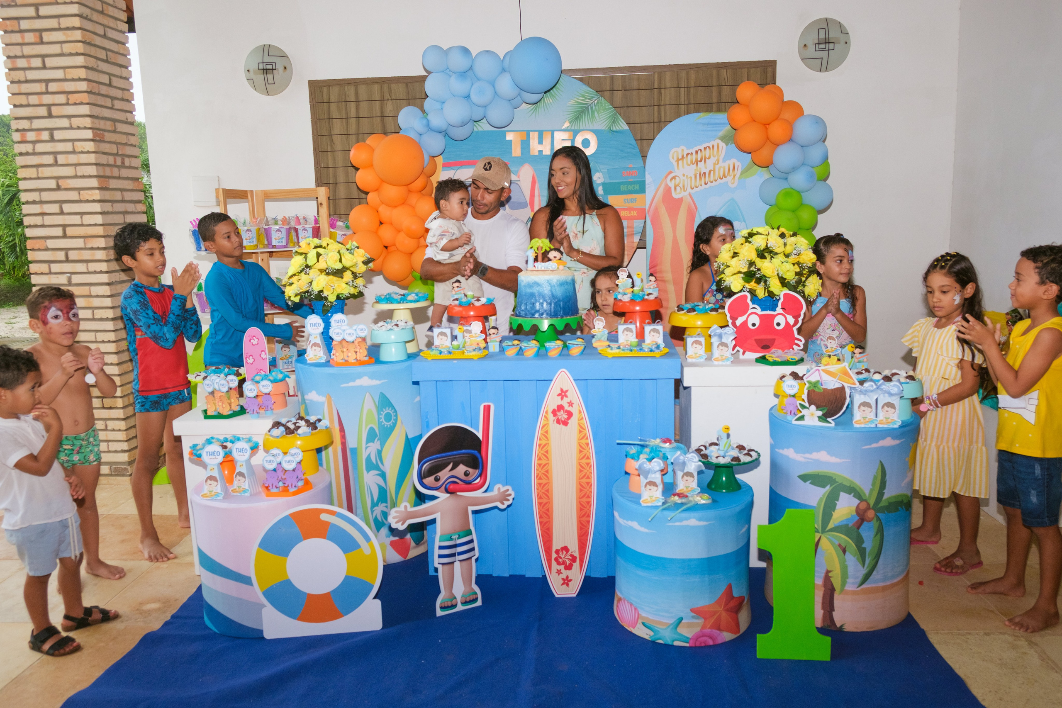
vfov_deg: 47.9
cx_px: 531
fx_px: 796
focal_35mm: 27
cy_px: 354
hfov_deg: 67.4
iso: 1000
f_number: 4
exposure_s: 1/400
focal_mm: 18
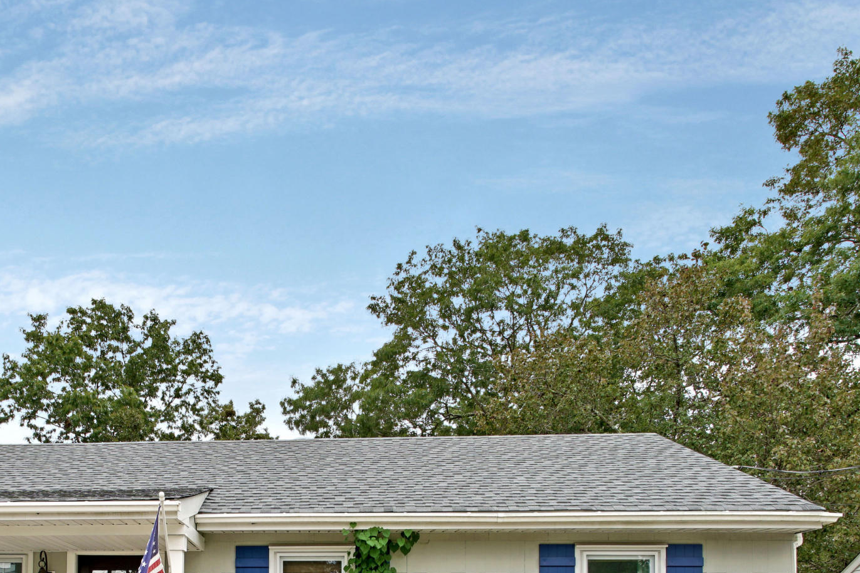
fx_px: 836
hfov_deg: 52.9
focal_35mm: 35
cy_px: 625
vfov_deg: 33.2
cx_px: 258
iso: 100
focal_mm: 16
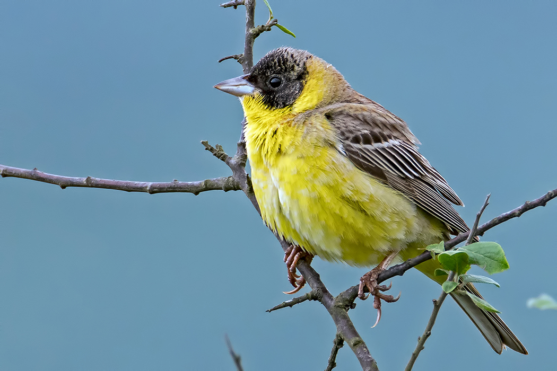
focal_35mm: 600
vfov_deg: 2.3
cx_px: 278
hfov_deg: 3.4
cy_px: 186
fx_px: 9283
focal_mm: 600
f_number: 8
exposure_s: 1/320
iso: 1600
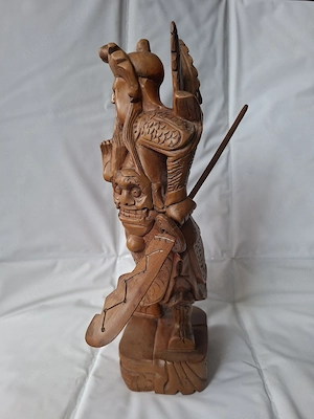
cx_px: 157
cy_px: 210
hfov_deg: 58.9
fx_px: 278
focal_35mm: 23
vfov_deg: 73.9
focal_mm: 5.54
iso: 250
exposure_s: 1/100
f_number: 1.8
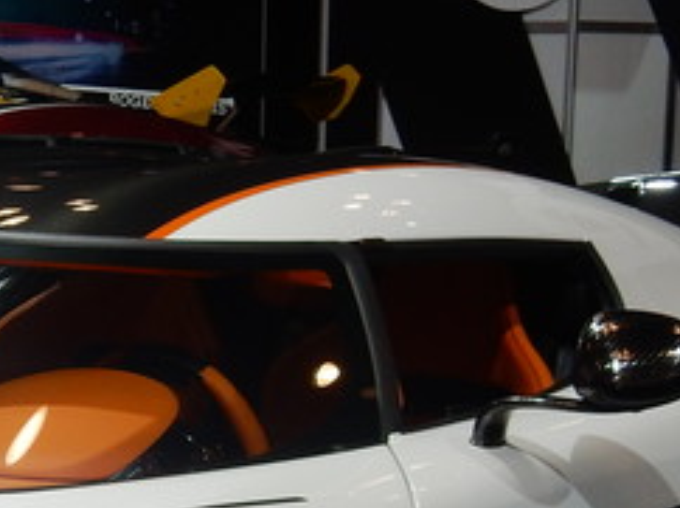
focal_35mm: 134
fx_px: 2630
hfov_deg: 14.5
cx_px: -28
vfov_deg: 10.9
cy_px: 608
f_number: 4
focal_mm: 6.4
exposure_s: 1/100
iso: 125
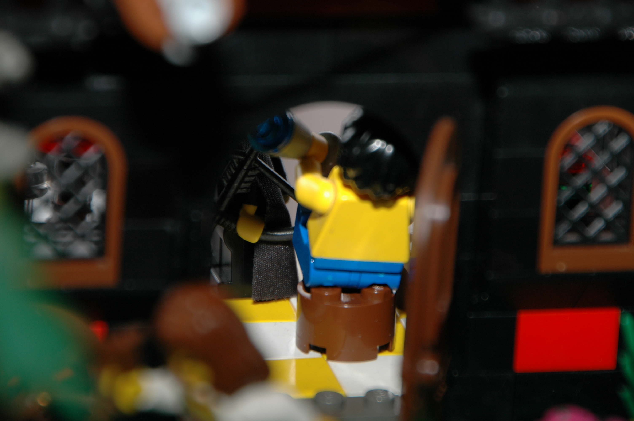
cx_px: 317
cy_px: 210
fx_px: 7126
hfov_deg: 5.1
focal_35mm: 405
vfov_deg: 3.4
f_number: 6.3
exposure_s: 1/60
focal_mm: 270
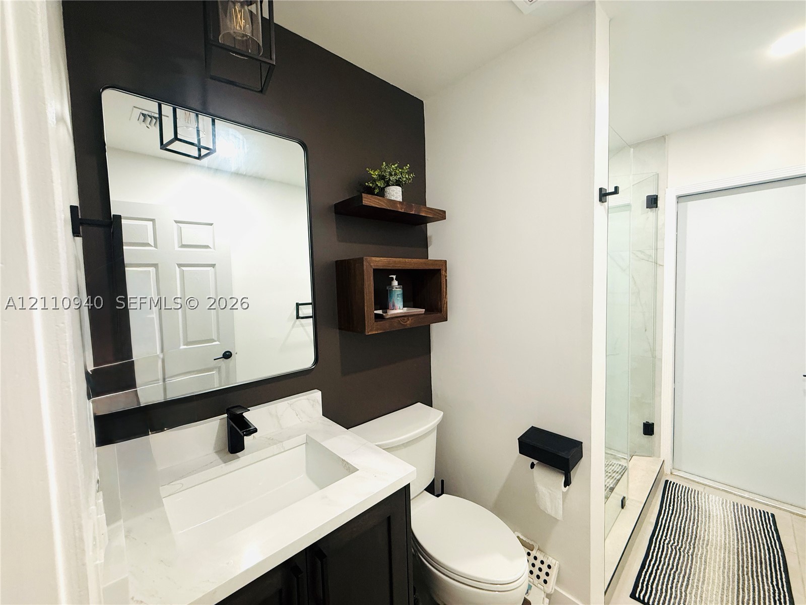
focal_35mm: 14
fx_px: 326
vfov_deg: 85.7
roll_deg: +1.5
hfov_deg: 102.1
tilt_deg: -3.5
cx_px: 403
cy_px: 302
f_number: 2.2
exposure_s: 1/60
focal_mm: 2.22
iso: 200
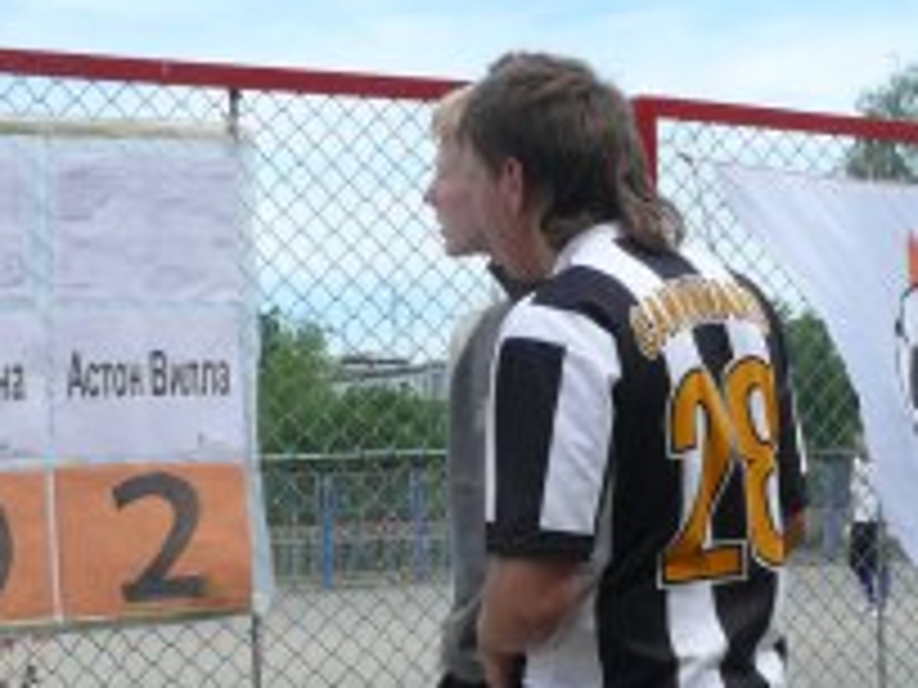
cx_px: 558
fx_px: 2546
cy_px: 814
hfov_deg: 20.4
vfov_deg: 14.9
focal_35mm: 96
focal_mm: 7.4
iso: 100
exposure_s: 1/320
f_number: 5.6
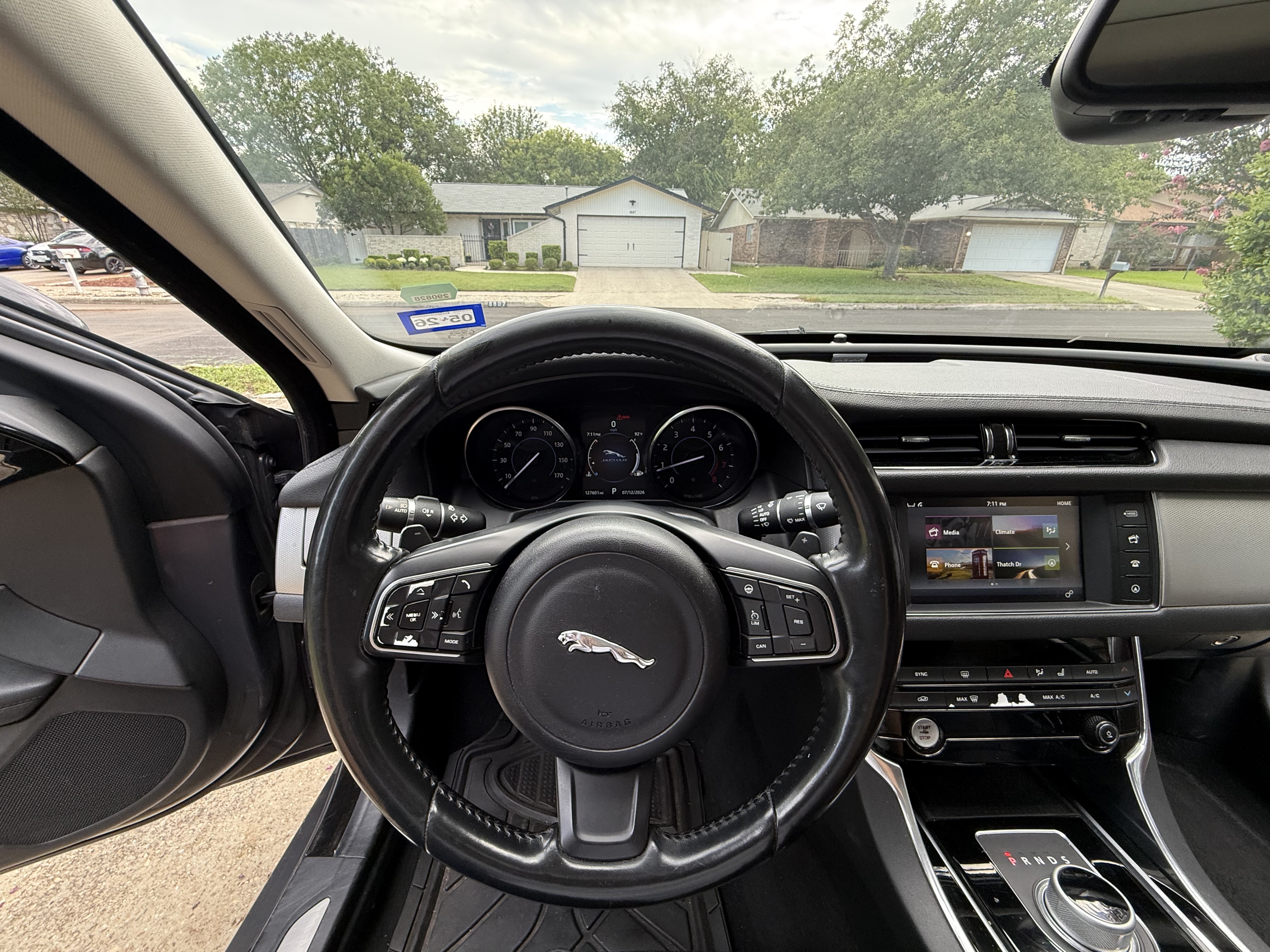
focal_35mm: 14
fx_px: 514
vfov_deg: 85.7
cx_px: 635
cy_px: 476
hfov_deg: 102.1
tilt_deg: -23.0
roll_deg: -1.1
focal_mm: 2.22
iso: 160
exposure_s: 1/99
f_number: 2.2
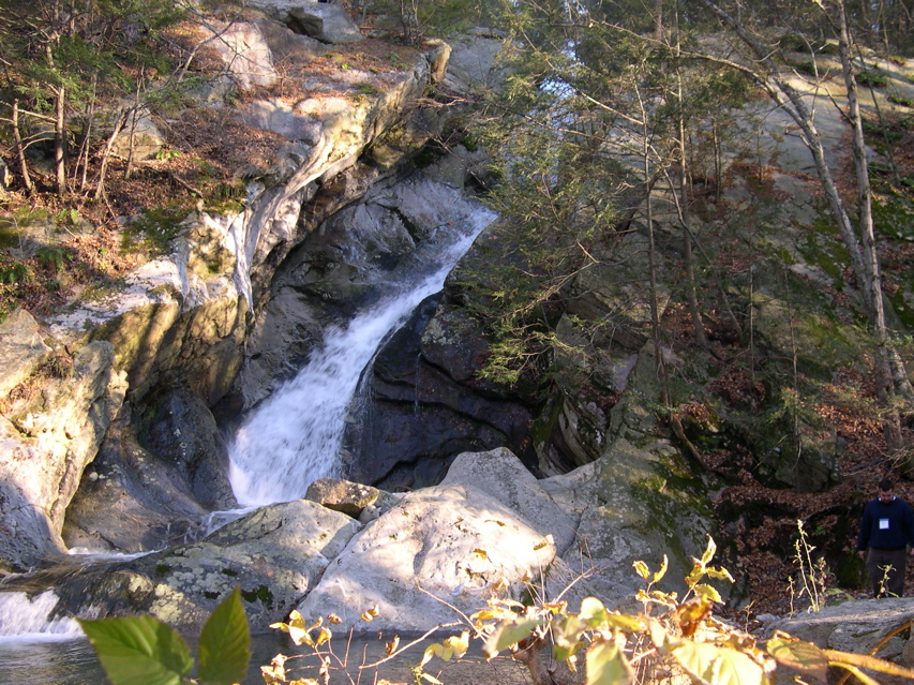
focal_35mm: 38
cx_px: 457
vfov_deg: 37.7
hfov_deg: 49.0
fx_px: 1003
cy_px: 342
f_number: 2.8
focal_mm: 8
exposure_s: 1/54
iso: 100
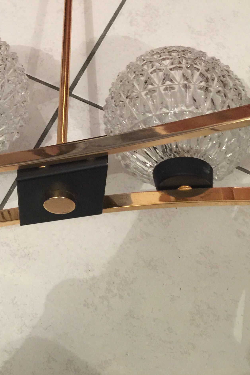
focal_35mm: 52
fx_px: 542
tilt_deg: -53.6
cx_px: 50
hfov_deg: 25.5
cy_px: 57
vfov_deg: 36.4
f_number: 2.2
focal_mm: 4.15
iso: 125
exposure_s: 1/8
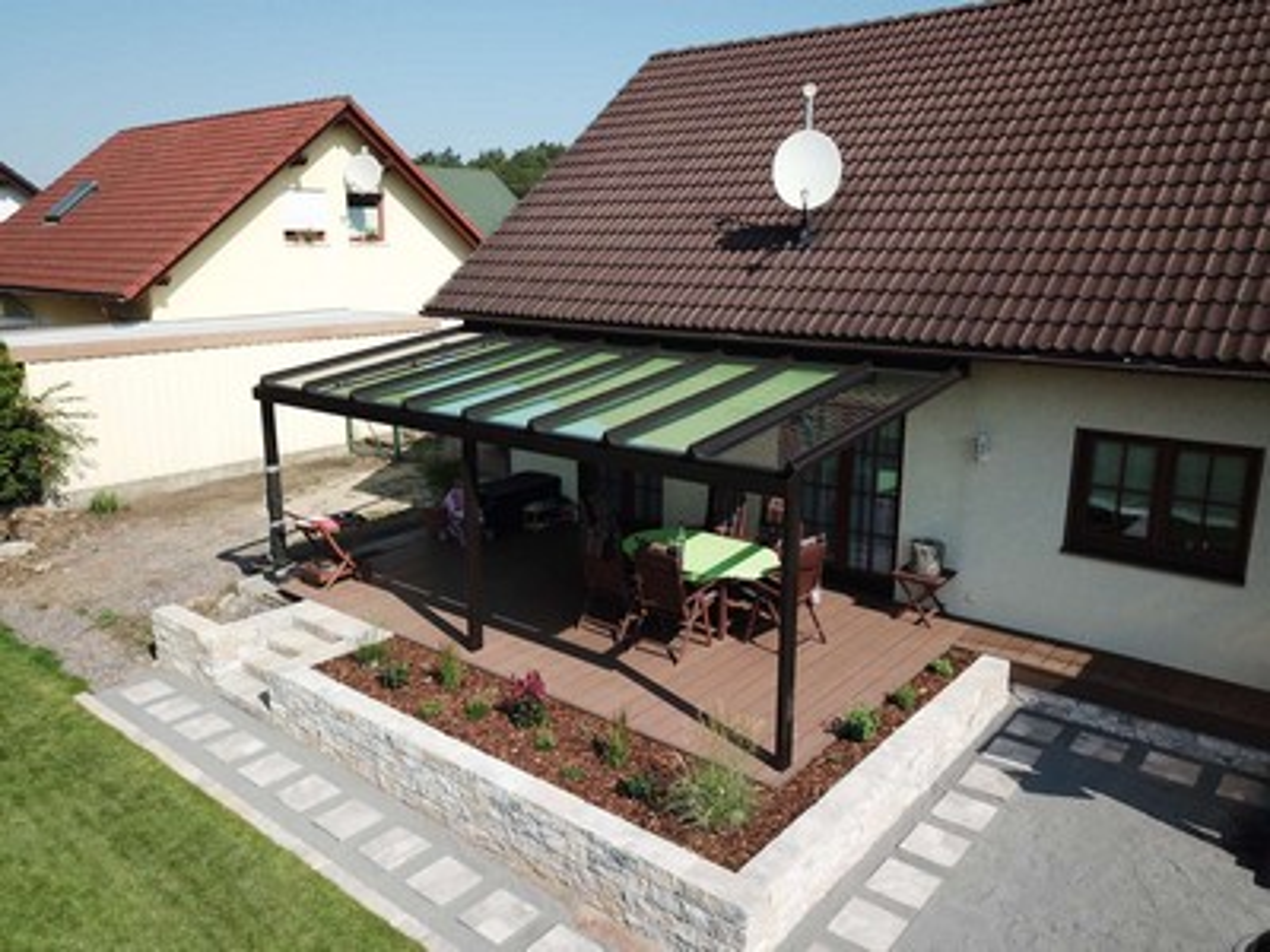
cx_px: 635
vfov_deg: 53.1
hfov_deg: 67.3
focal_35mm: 26
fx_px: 954
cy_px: 476
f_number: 2.2
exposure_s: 1/1295
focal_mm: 4.73
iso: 100
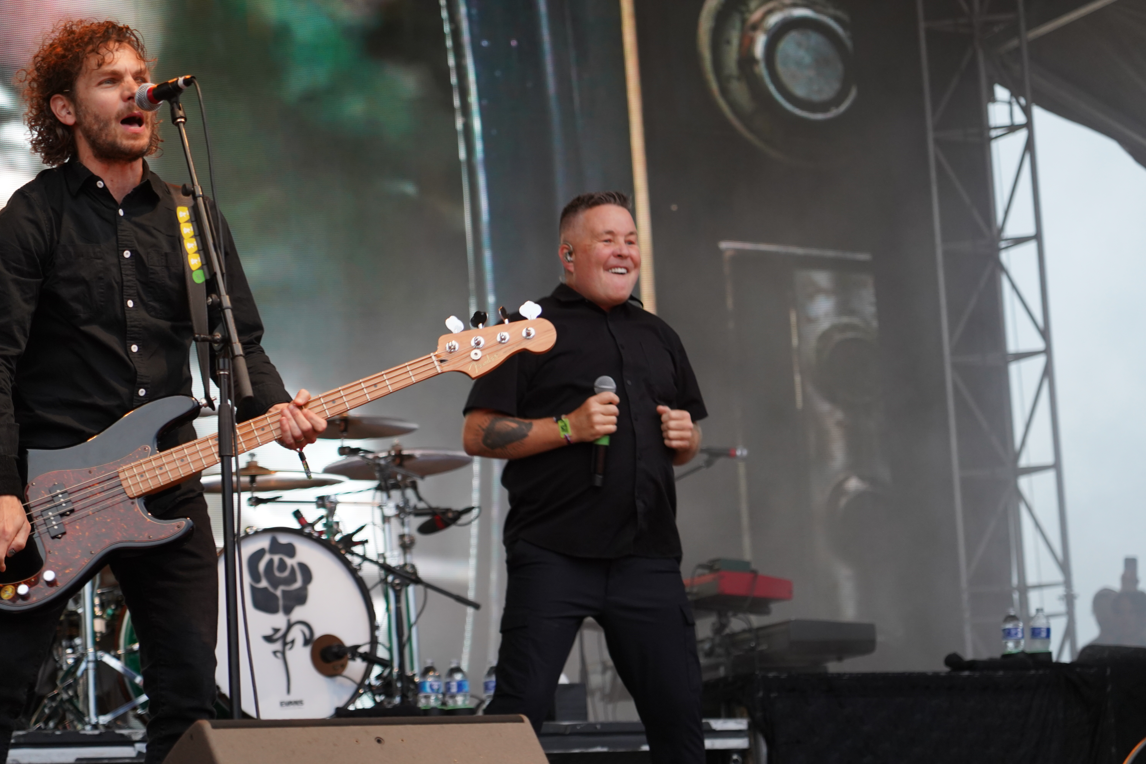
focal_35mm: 105
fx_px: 3342
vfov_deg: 13.0
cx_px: 573
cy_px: 382
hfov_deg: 19.5
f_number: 4
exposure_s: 1/160
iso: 1600
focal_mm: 105
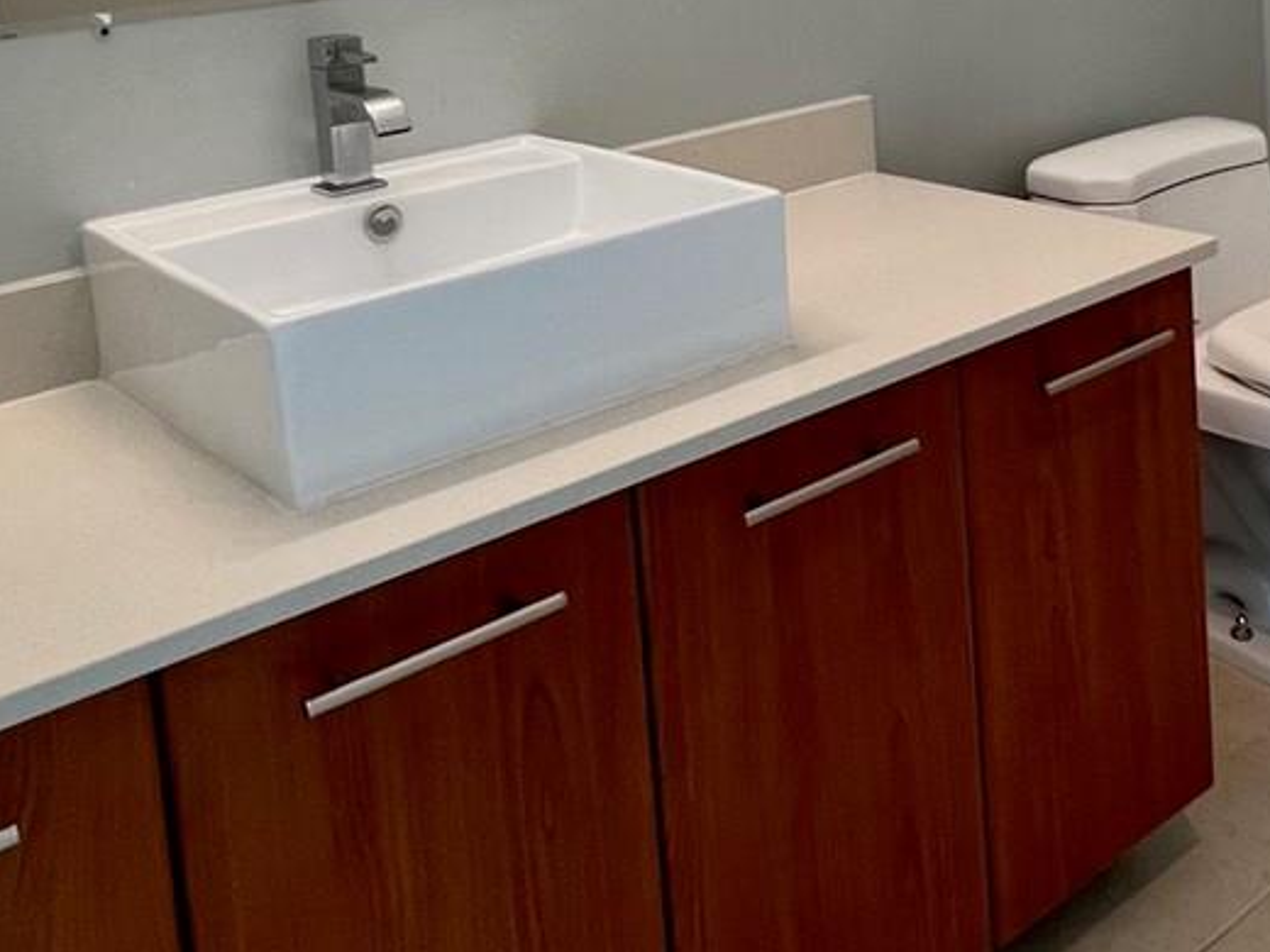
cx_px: 916
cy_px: 0
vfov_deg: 33.0
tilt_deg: -7.0
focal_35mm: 40
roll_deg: +3.2
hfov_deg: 45.5
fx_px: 1468
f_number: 1.8
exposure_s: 1/120
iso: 125
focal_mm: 1.57
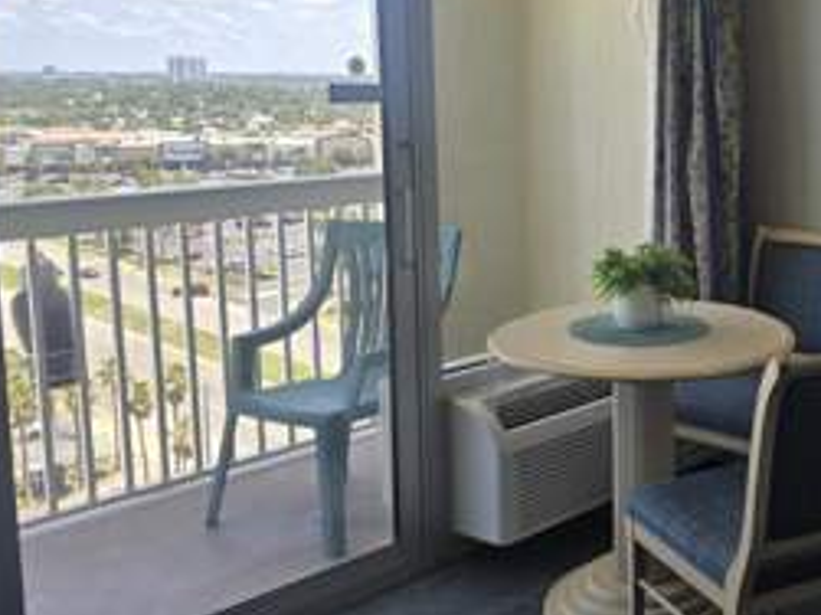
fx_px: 1043
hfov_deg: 40.5
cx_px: 697
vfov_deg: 32.7
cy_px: 234
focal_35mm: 44
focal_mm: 6.3
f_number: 1.7
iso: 20
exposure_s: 1/180
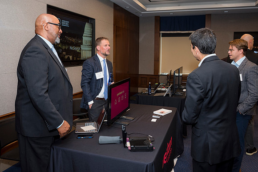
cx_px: 129
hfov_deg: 73.7
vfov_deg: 53.2
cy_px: 86
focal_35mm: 24
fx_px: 172
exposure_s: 1/125
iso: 800
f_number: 5
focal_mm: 24
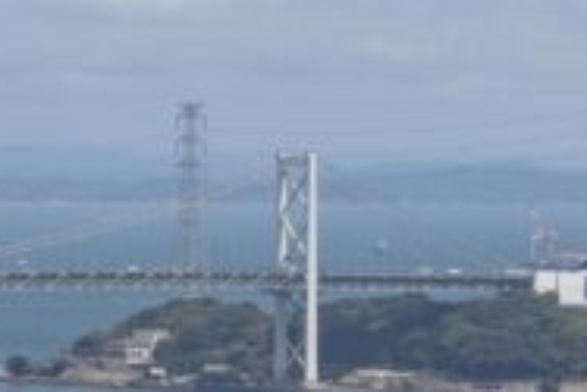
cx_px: -19
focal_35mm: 329
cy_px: 528
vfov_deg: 4.2
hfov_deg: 6.2
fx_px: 5369
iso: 100
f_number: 10
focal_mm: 60
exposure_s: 1/100
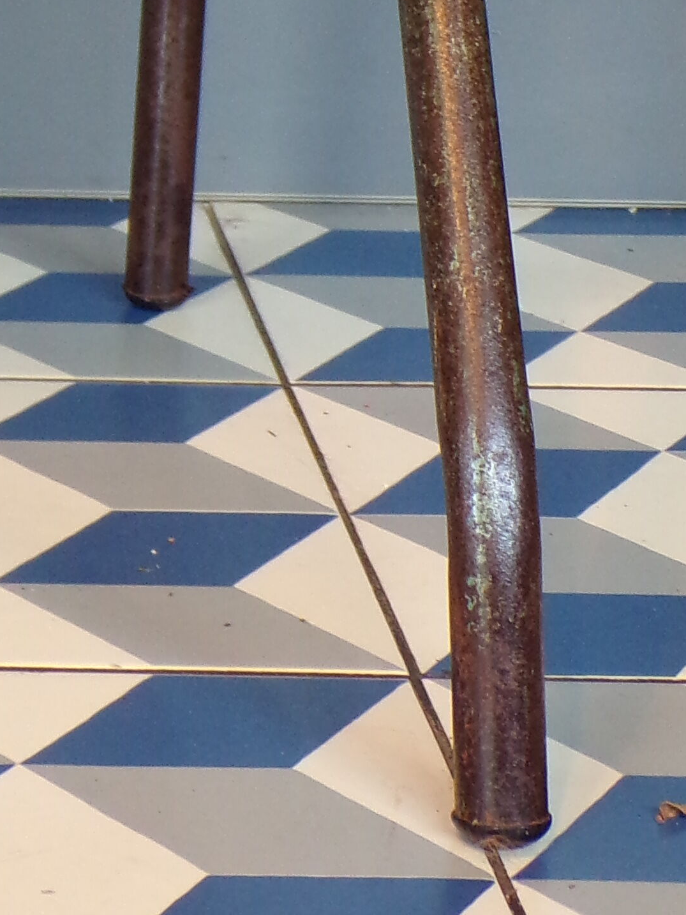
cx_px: -344
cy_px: -301
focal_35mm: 119
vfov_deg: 15.7
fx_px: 3144
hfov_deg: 11.9
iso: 200
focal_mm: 6.6
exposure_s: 1/30
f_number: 3.3
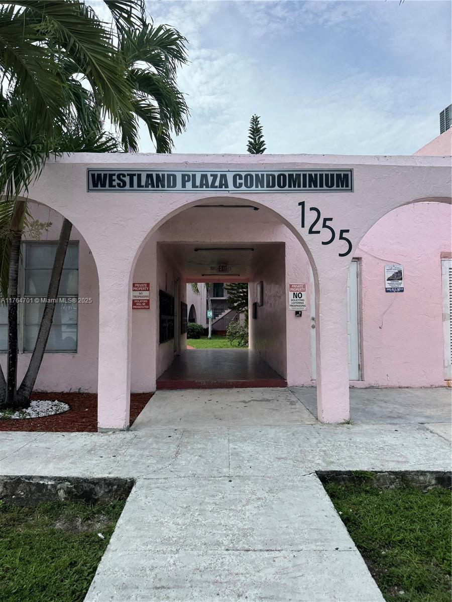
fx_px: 418
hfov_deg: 56.8
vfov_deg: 71.6
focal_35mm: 24
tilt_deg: +2.3
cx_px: 226
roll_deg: +1.0
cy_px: 301
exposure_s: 1/3247
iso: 80
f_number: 1.78
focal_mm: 6.76
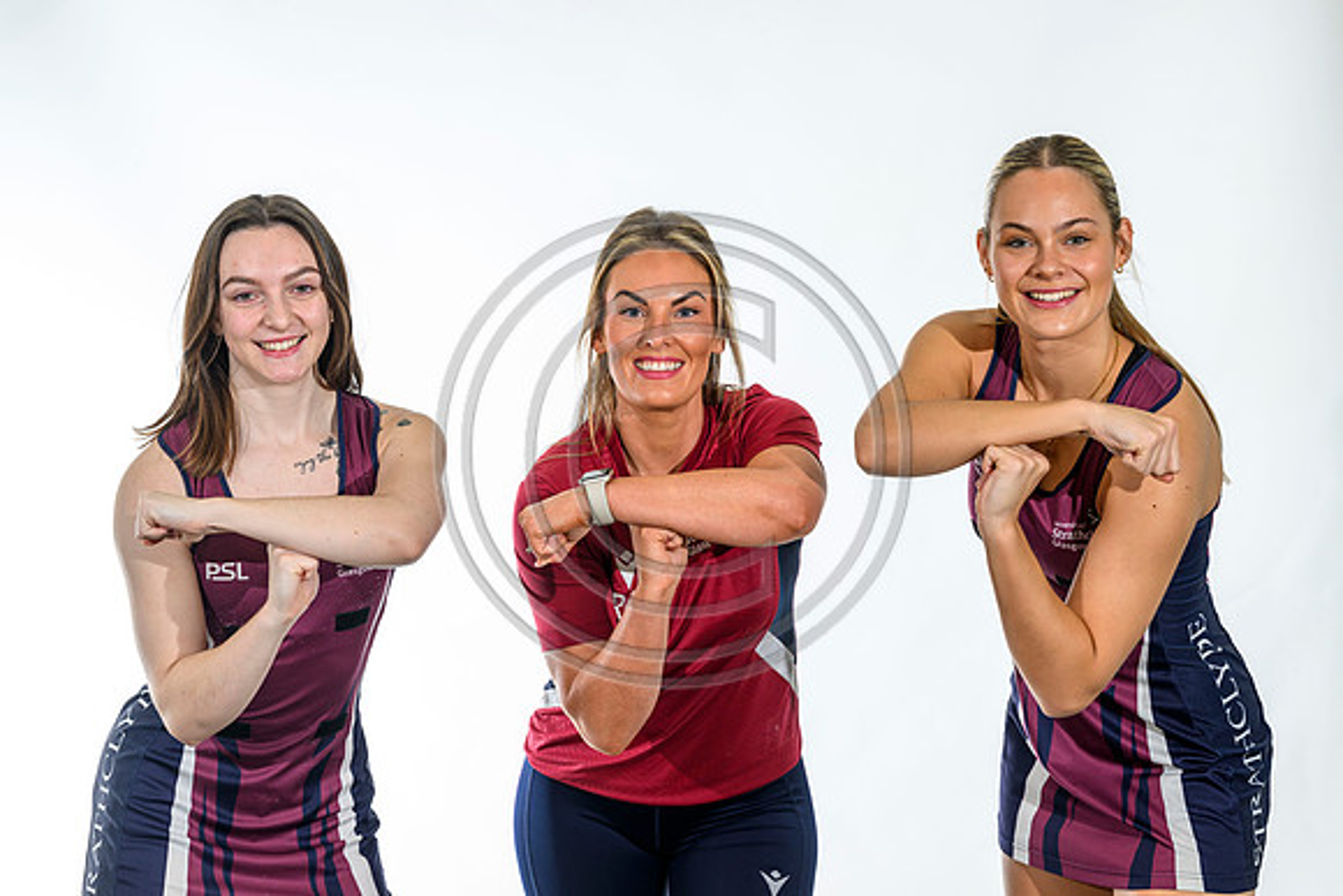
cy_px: 448
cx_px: 672
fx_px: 5037
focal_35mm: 135
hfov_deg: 15.2
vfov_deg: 10.2
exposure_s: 1/160
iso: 320
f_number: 5
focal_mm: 135
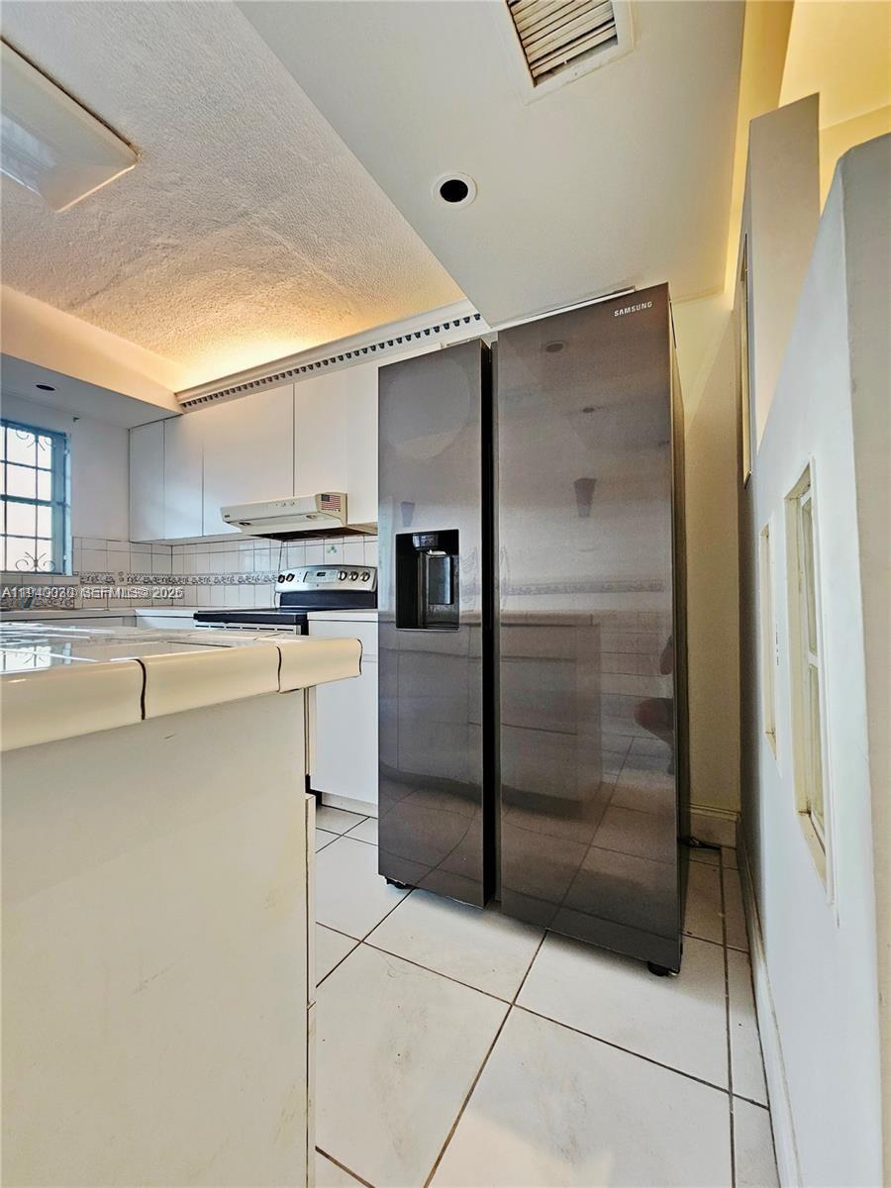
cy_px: 594
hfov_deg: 89.9
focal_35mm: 13
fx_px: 446
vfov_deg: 106.2
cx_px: 446
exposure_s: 1/30
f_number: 2.2
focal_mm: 2.2
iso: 400
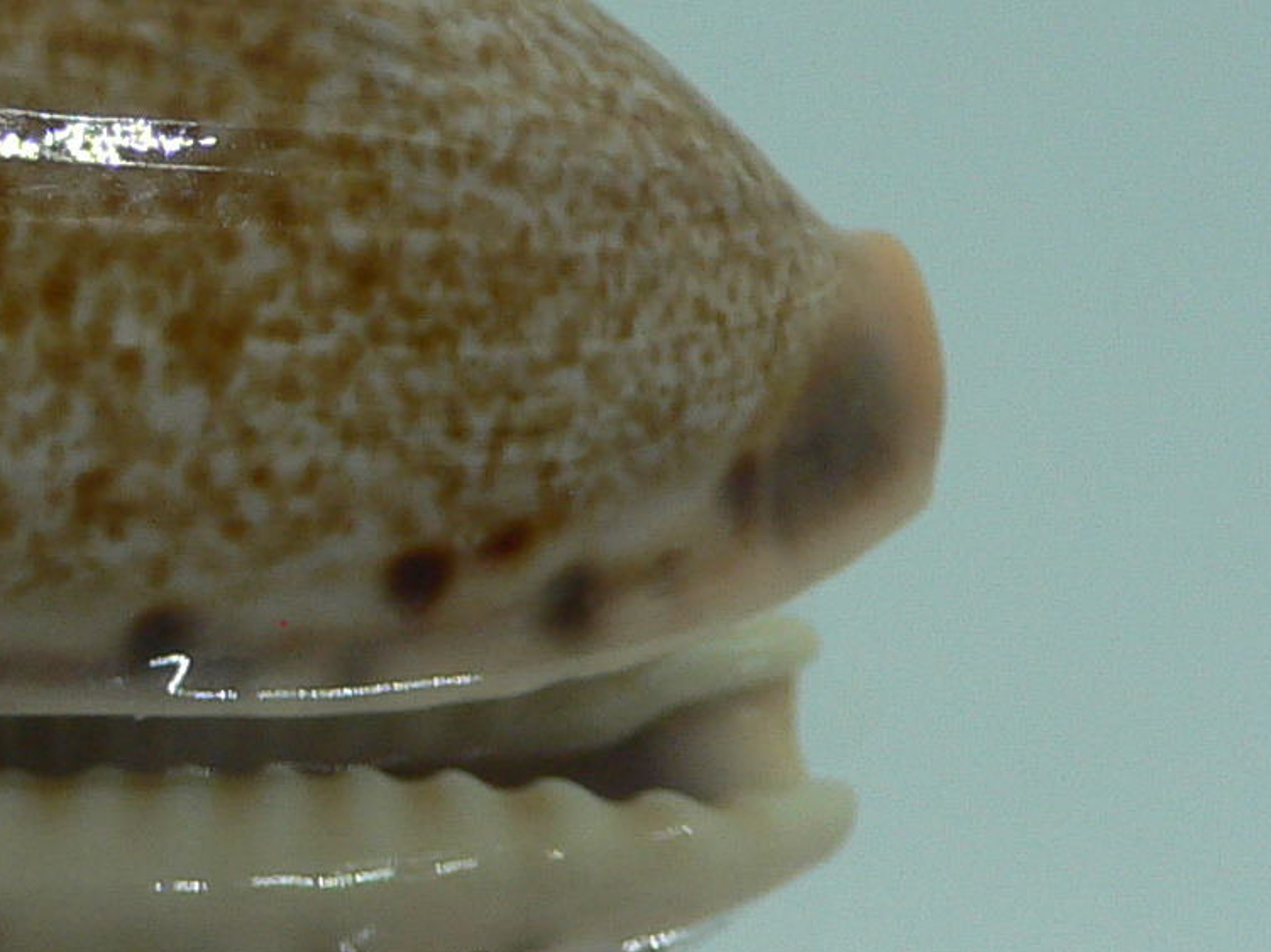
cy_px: 372
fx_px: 3451
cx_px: 93
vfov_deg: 15.7
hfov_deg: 20.4
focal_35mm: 94
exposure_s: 1/60
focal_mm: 4.6
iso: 80
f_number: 2.8
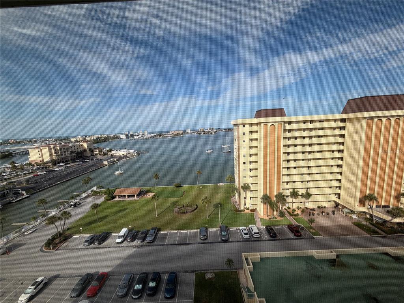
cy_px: 152
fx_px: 163
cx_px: 202
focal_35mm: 14
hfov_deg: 102.1
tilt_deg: -8.3
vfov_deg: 85.7
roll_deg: +2.6
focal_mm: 2.22
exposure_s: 1/770
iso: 40
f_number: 2.2
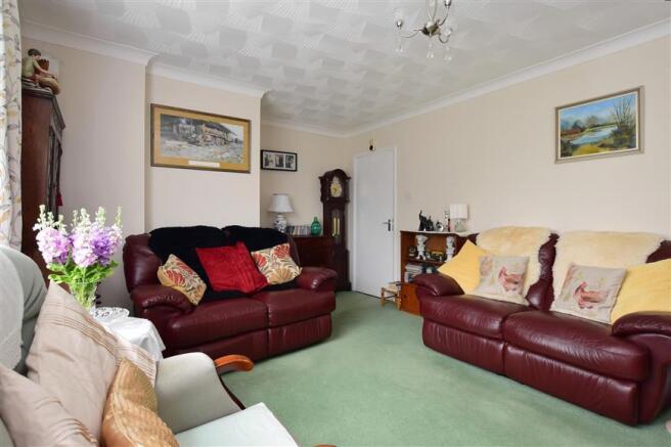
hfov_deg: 92.5
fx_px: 321
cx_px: 336
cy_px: 224
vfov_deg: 69.6
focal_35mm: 17
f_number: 6.3
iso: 200
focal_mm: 11.5
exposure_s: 1/20
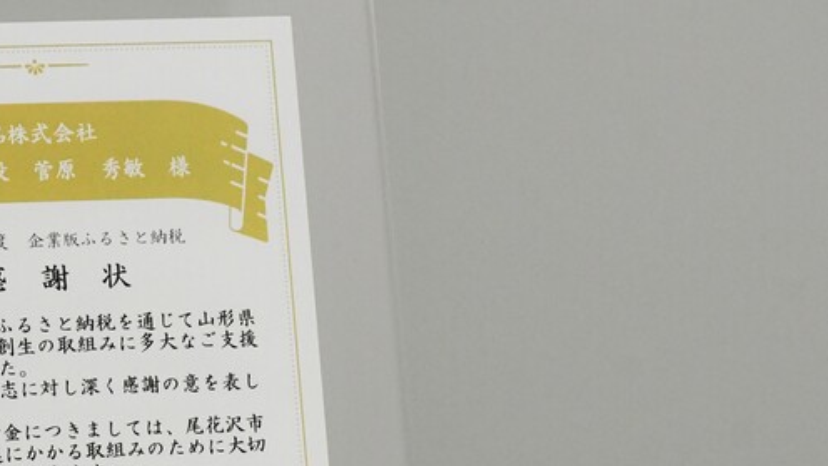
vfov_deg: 5.3
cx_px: 118
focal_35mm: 227
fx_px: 4984
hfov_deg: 9.5
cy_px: 413
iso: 3200
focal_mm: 75
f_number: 10
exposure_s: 1/400
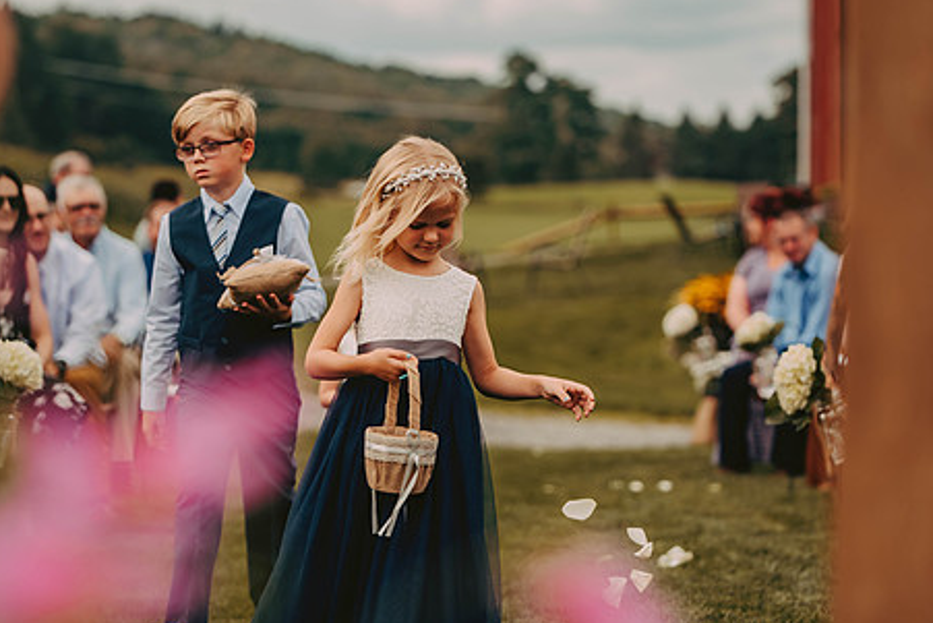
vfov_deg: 10.2
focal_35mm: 135
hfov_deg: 15.2
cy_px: 357
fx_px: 3500
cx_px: 408
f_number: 2.8
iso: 200
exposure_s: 1/2000
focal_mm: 105
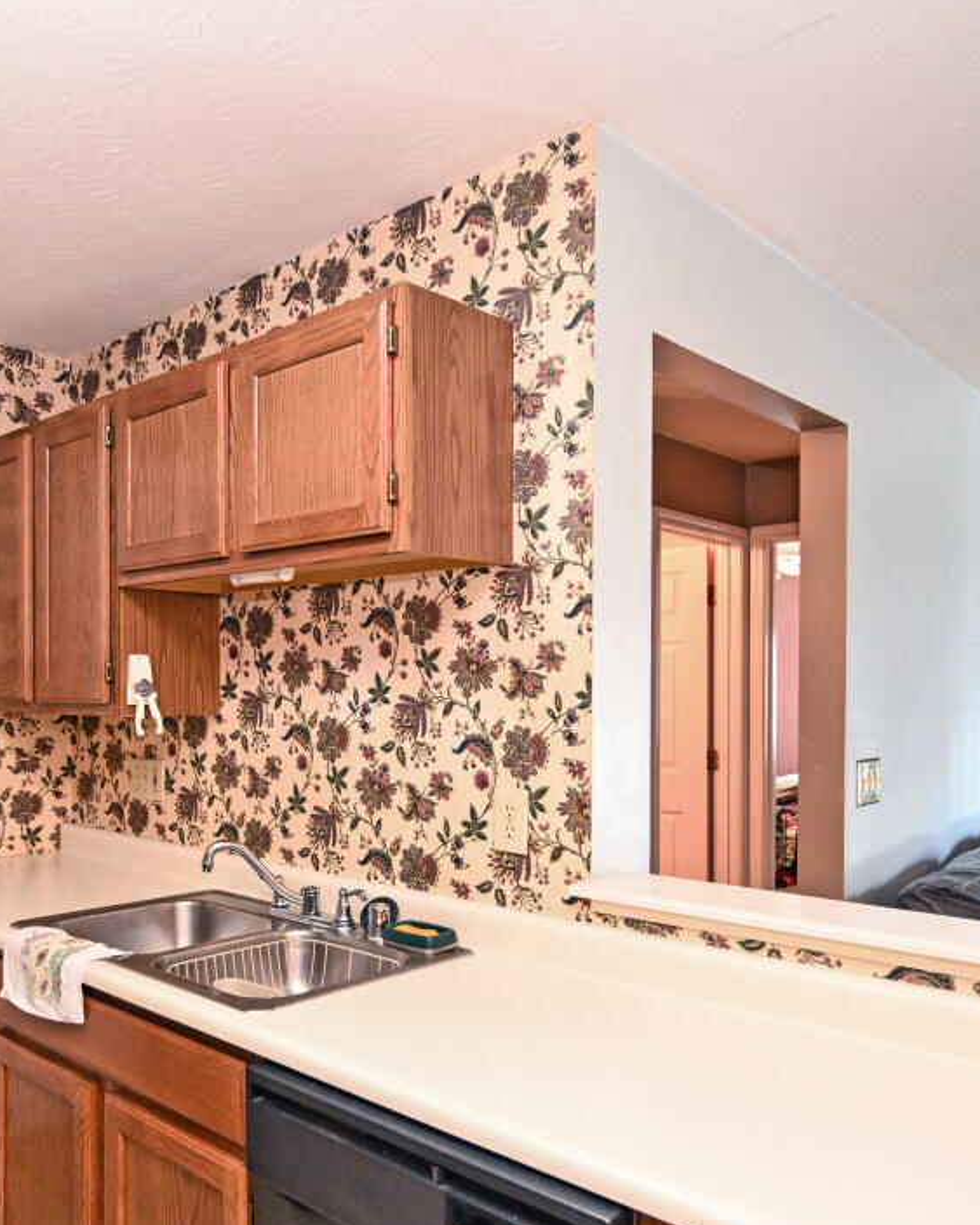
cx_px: 324
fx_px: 1015
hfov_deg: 50.6
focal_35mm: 28
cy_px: 698
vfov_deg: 62.0
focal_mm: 14
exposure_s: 1/60
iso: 2200
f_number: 4
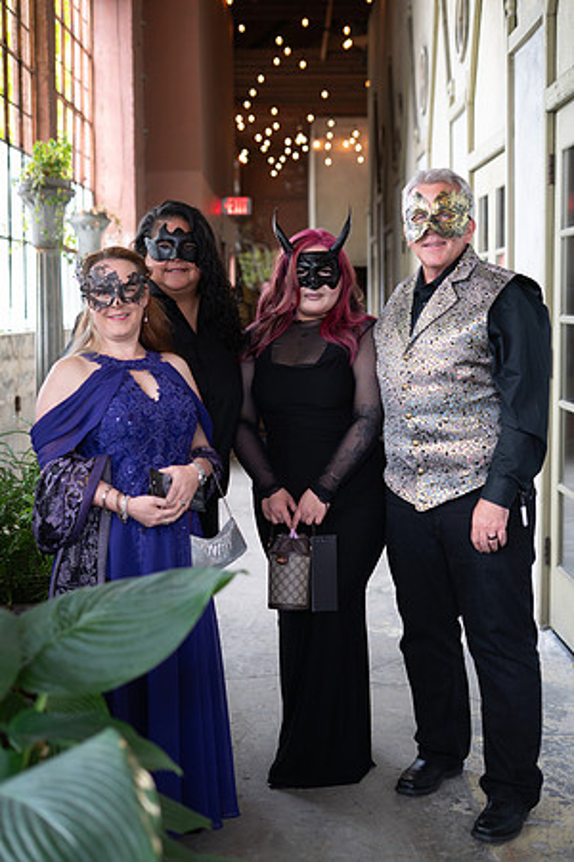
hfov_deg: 27.0
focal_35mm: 50
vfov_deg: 39.6
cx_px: 287
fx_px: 1196
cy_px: 431
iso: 400
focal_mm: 50
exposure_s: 1/100
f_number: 2.8
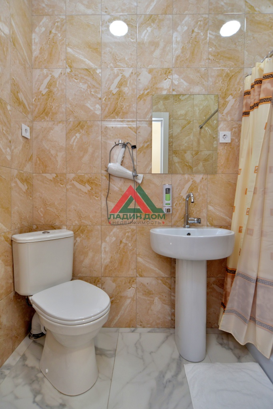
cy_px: 204
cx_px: 136
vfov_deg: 90.0
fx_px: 205
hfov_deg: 67.4
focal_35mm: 18
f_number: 6.3
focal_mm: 18
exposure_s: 1/100
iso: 1600
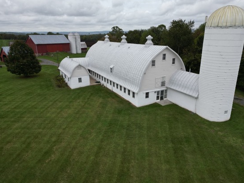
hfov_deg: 69.4
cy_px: 89
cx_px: 125
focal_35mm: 25
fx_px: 176
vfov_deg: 54.9
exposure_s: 1/2000
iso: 110
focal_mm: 6.72
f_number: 1.7
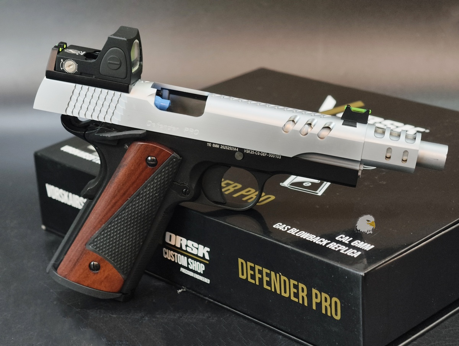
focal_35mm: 85
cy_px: 173
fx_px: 1129
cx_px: 230
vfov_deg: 17.4
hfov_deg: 23.0
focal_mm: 22.48
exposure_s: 1/17.1
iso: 844
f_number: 2.67
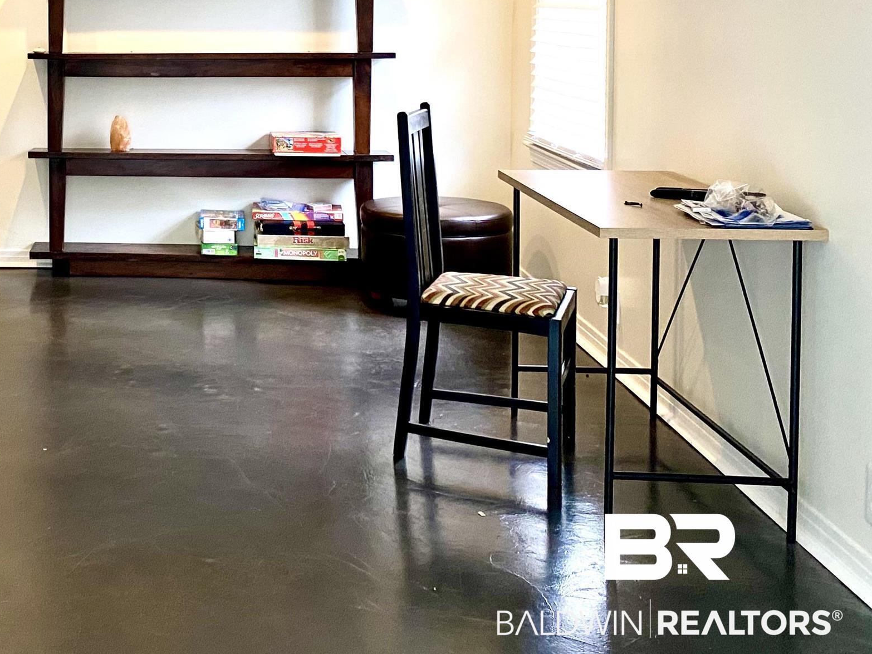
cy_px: 58
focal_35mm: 51
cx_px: 28
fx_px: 1285
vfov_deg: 27.5
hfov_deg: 34.5
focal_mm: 4.25
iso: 160
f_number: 1.8
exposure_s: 1/60
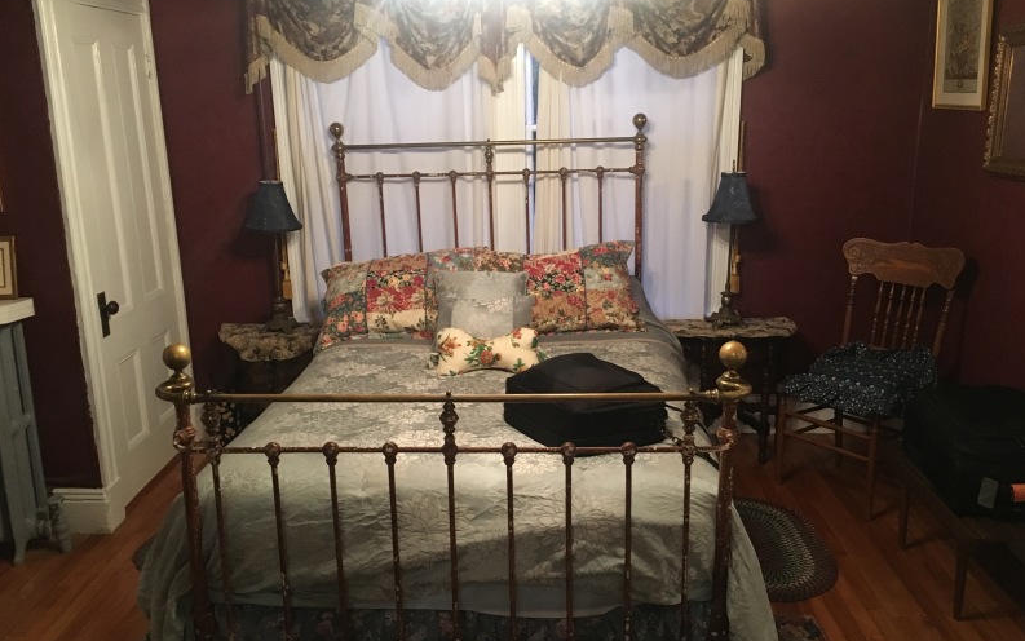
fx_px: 866
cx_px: 514
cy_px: 337
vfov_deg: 40.6
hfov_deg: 61.2
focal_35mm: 31
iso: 200
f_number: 2.2
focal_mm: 4.15
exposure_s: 1/15
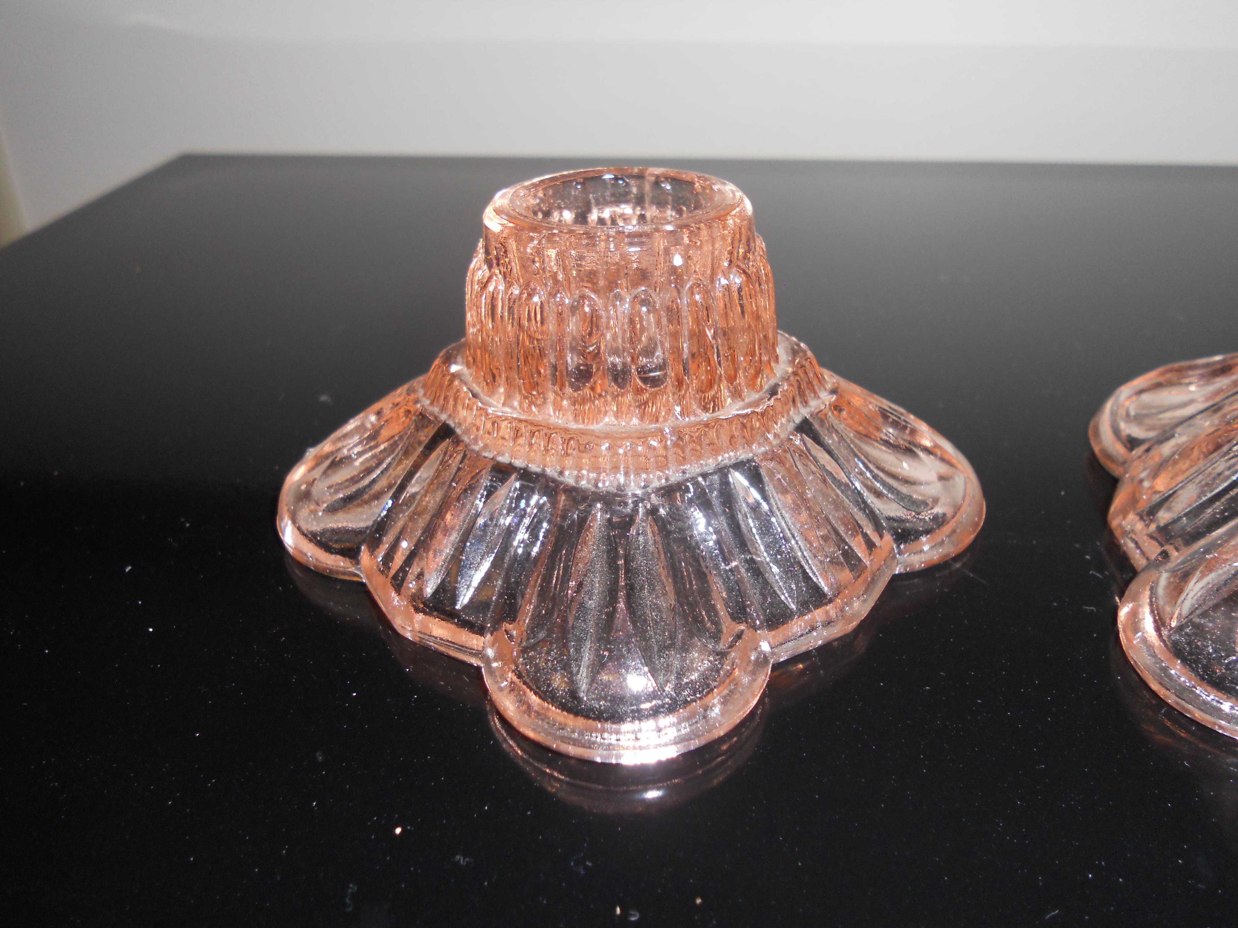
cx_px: 619
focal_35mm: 32
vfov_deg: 44.2
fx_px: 1144
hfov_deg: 56.8
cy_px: 464
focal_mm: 5.8
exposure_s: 1/25
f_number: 8.8
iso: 200
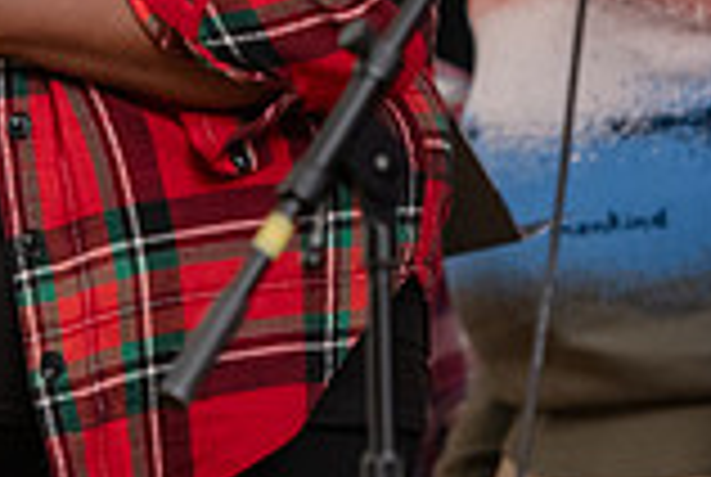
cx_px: 122
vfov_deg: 2.7
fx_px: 10151
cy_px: -263
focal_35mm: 513
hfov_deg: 4.0
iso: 1250
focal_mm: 140
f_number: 3.2
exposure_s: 1/60
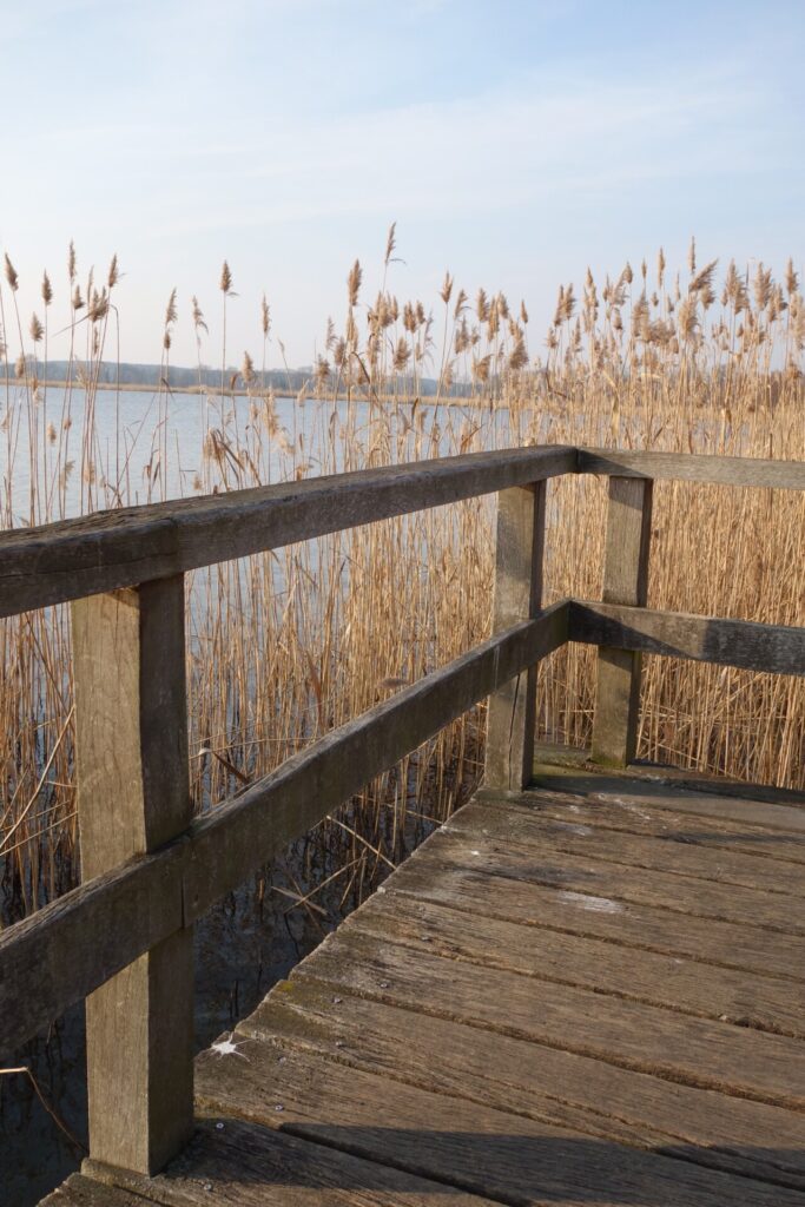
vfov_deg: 57.2
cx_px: 402
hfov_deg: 40.0
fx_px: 1106
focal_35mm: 33
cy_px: 604
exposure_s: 1/200
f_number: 5.6
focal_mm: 12.32
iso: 125
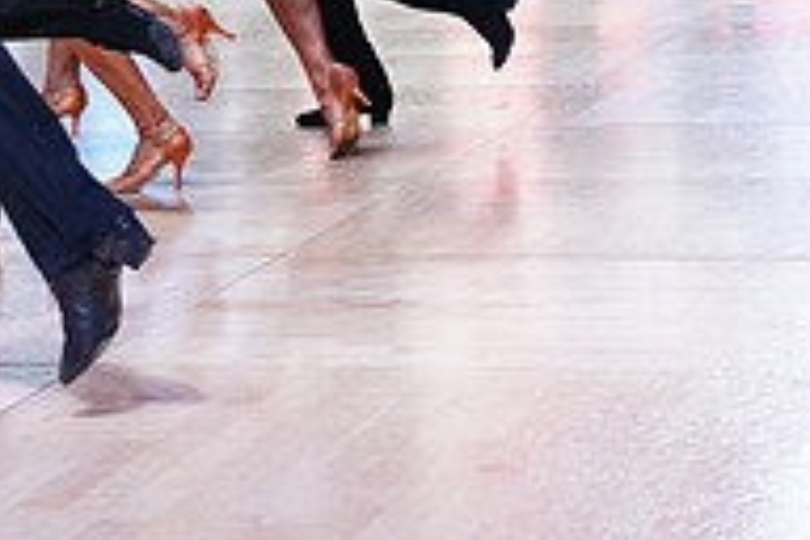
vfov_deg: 9.6
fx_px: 3127
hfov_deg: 14.7
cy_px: -251
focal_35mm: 139
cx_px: 139
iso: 1600
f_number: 4
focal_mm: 46
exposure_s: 1/500
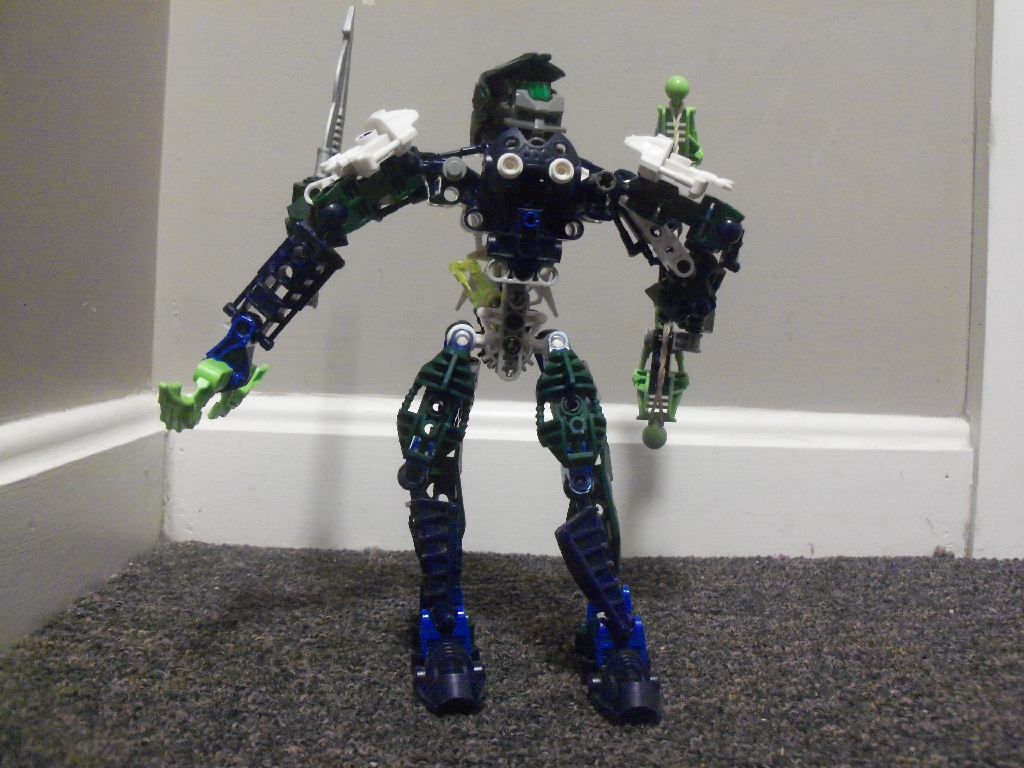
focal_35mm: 35
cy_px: 384
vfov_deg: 40.7
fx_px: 1035
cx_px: 512
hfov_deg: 52.6
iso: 400
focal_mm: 6.3
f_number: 3
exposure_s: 1/2
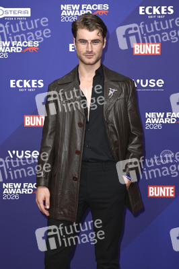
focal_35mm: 62
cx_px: 90
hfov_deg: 21.9
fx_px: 463
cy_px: 134
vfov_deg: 32.4
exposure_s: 1/250
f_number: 5.6
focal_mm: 62
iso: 500
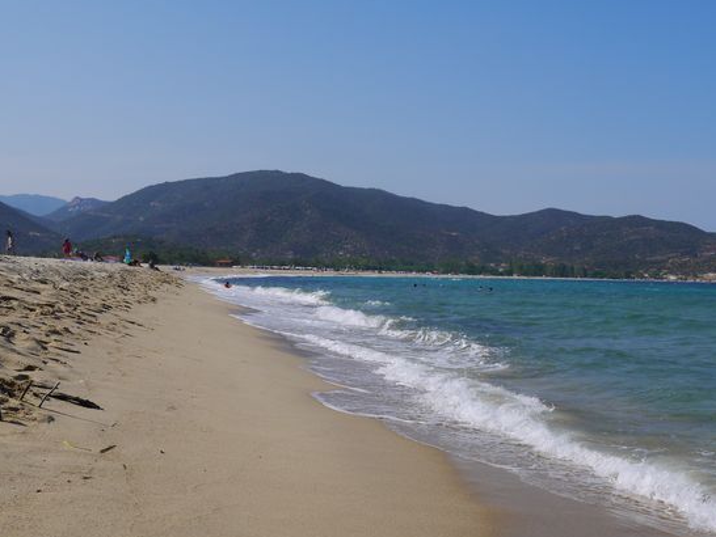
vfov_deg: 34.6
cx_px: 501
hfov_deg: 44.8
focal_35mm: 41
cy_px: 384
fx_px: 848
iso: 160
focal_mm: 14
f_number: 10
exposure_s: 1/800
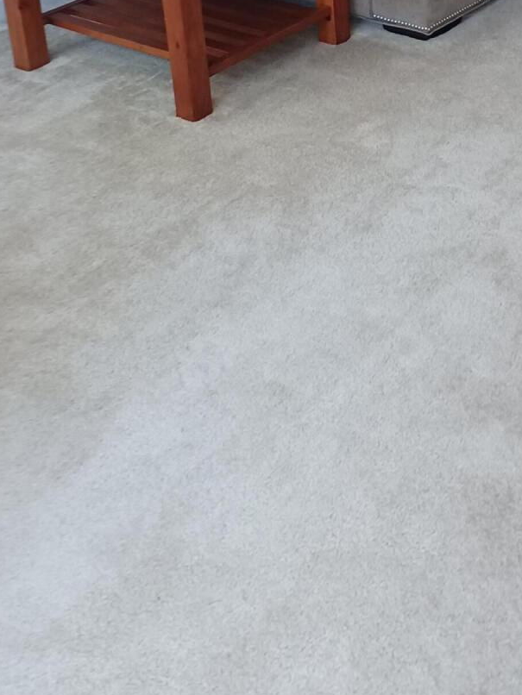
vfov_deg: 28.0
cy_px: -100
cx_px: 628
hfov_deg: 21.9
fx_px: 1246
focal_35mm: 62
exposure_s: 1/50
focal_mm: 4.6
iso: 320
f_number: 1.8
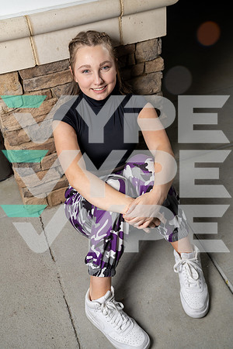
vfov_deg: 47.4
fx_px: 398
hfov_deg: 32.6
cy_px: 174
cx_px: 116
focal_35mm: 41
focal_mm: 41
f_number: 5.6
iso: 100
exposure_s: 1/250
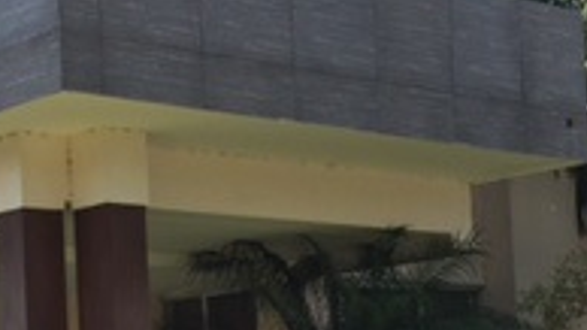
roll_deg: +1.7
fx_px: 1618
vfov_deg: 11.5
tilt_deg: +5.0
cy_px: 312
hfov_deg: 20.2
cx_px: 79
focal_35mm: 104
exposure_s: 1/1199
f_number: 2.2
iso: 32
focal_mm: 4.15
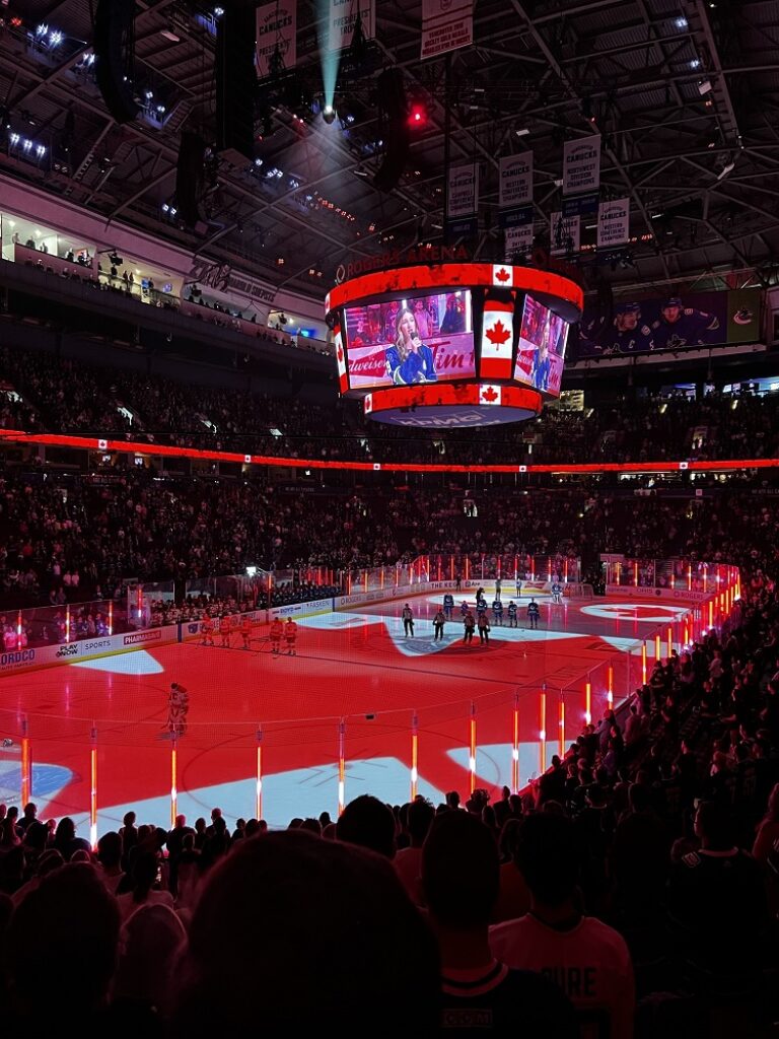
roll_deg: +0.6
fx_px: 780
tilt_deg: +0.5
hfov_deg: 53.1
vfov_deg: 67.3
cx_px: 390
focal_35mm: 26
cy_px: 520
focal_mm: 5.7
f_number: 1.5
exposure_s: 1/40
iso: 400
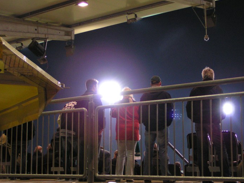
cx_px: 140
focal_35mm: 63
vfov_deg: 23.3
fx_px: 444
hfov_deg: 30.7
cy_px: 95
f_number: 3.2
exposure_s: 1/25
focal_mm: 8.3
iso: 200
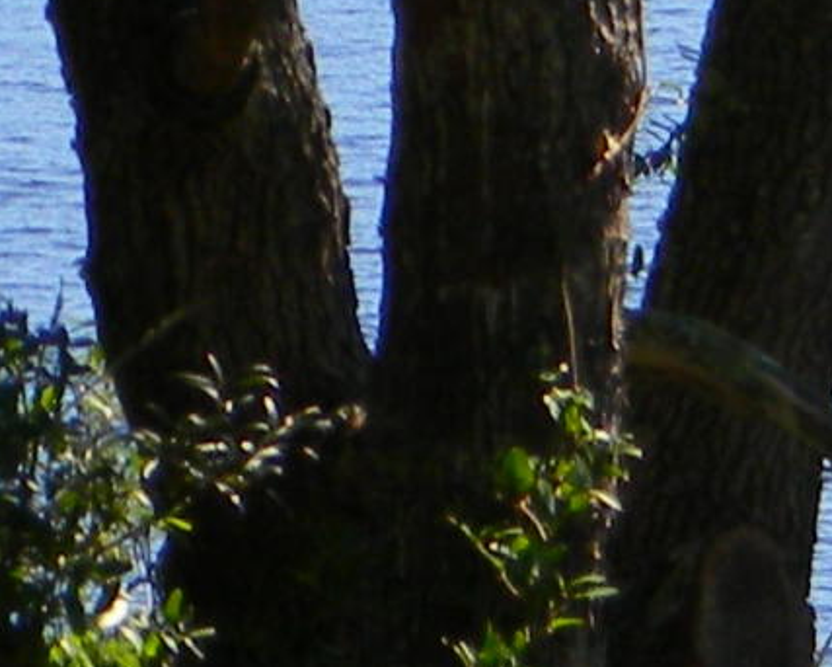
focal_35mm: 569
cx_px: 2547
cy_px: -669
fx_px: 14017
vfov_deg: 2.7
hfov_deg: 3.3
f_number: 4.5
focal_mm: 15.1
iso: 80
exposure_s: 1/347
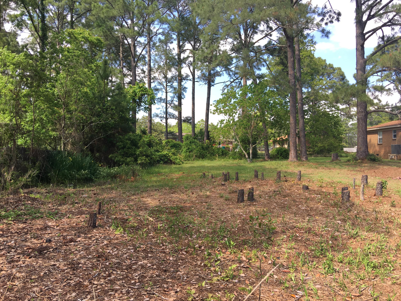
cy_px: 150
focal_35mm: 29
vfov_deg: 48.2
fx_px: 336
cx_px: 200
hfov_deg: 61.7
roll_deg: -0.5
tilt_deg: +2.6
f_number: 2.2
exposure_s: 1/469
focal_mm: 4.15
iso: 25
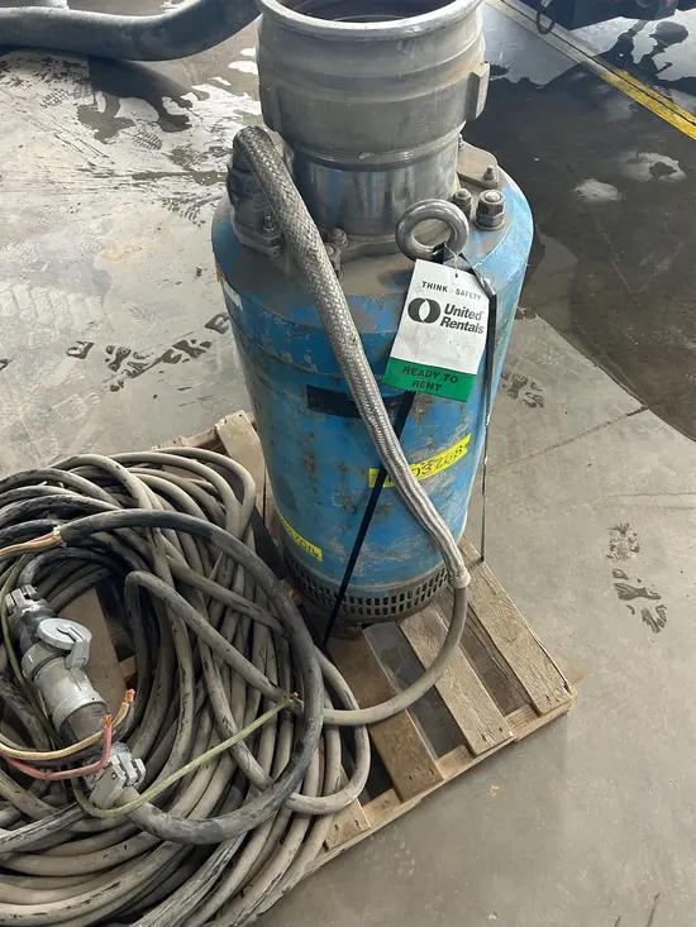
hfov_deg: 53.1
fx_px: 697
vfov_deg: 67.3
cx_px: 348
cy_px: 464
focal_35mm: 26
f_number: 1.5
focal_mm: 5.7
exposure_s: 1/70
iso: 125
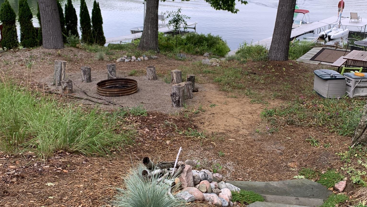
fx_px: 370
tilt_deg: -18.0
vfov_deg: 31.2
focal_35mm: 38
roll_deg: -0.1
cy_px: 100
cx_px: 184
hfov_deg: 52.8
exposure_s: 1/130
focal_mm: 4.25
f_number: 1.8
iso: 25
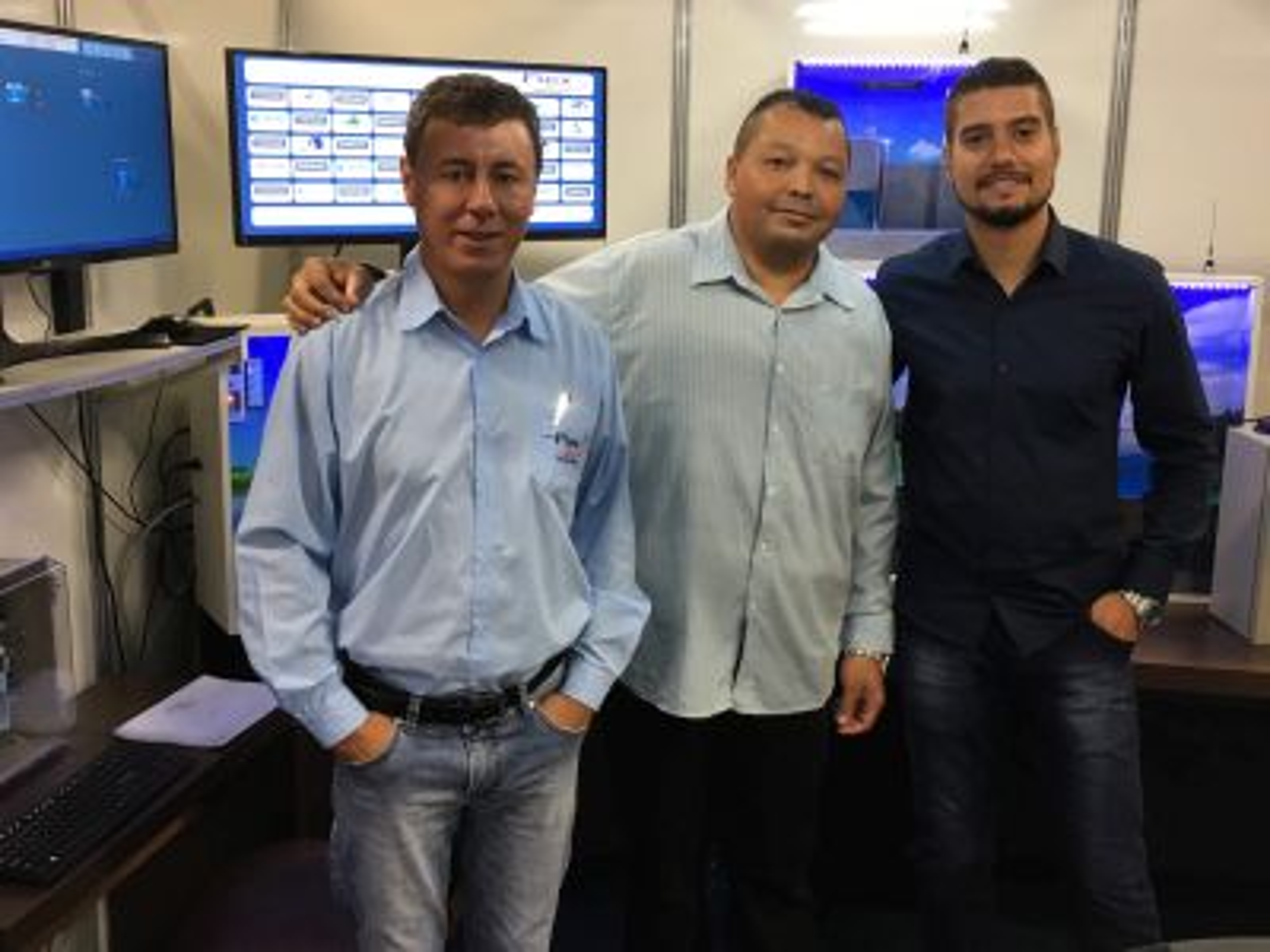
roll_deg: -1.0
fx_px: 1247
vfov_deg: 41.8
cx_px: 635
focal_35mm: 34
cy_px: 476
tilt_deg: -10.5
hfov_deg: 54.0
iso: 80
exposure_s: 1/30
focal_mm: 4.15
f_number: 2.2
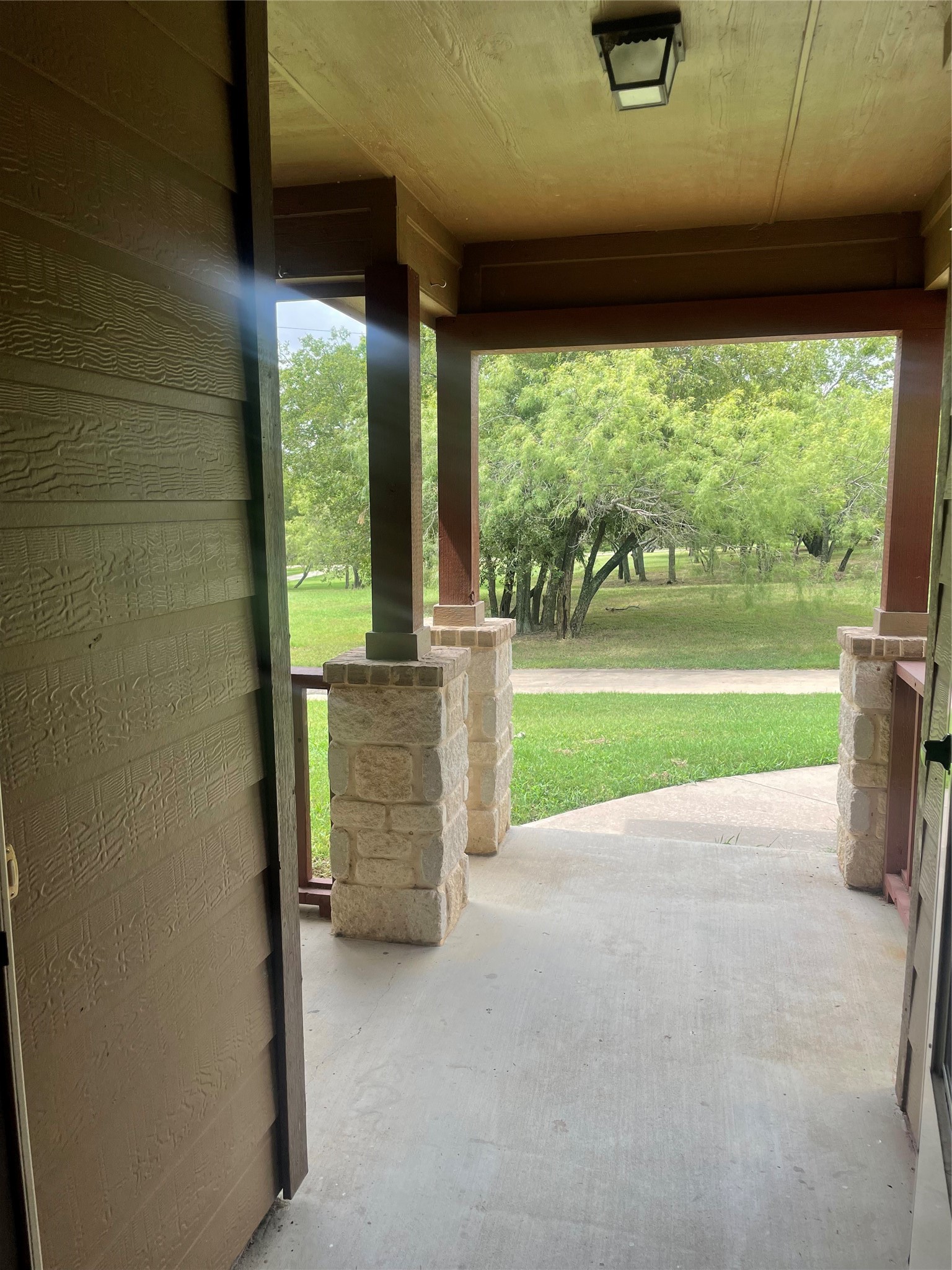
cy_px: 635
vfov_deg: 67.3
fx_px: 953
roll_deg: +1.2
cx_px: 476
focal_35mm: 26
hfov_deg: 53.1
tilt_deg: -9.3
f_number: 1.6
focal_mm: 4.2
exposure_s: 1/861
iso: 32
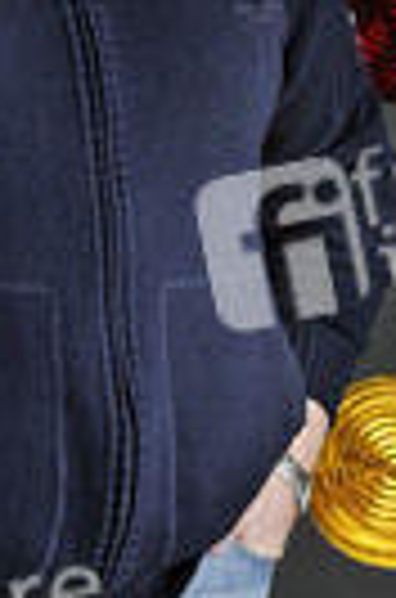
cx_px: 18
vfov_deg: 9.7
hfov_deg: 6.5
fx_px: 3500
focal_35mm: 211
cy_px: 0
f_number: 5
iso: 400
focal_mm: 70
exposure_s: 1/100
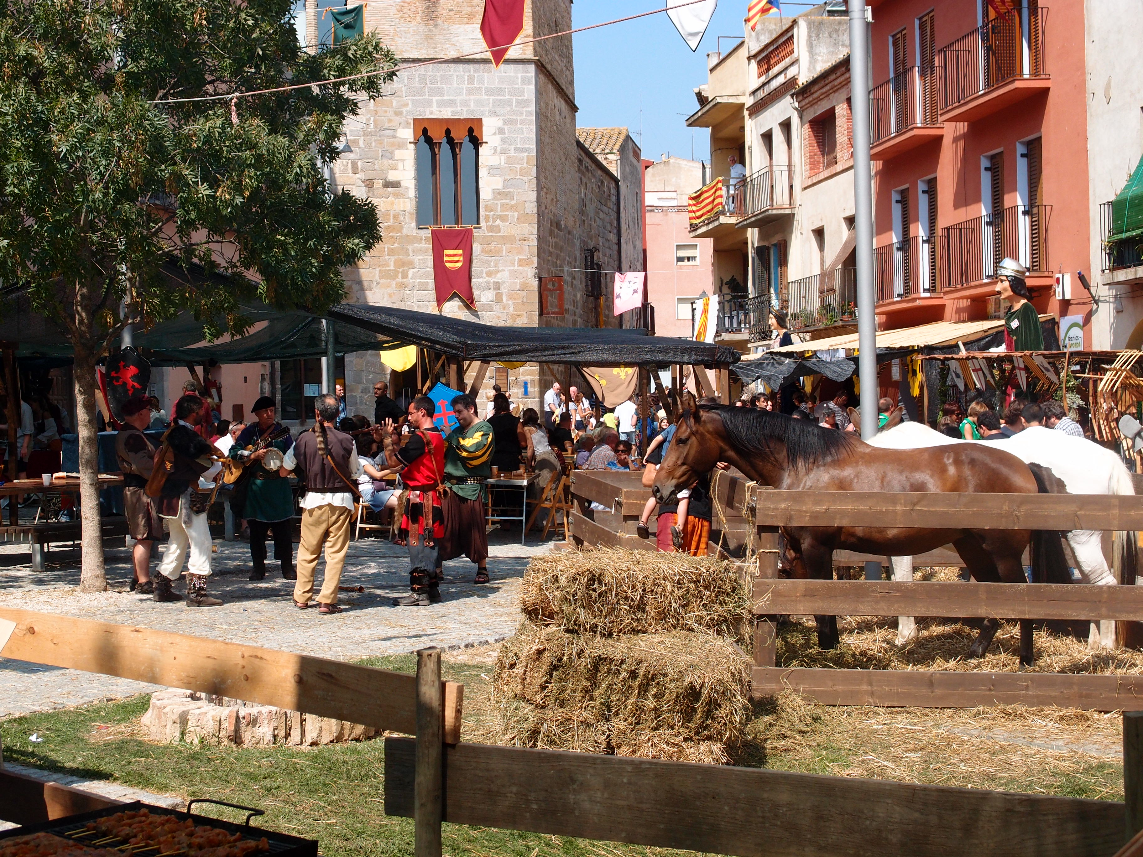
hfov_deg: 34.9
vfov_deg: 26.6
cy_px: 428
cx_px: 572
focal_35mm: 55
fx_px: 1816
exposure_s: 1/1000
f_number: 3.5
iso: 100
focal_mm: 11.84
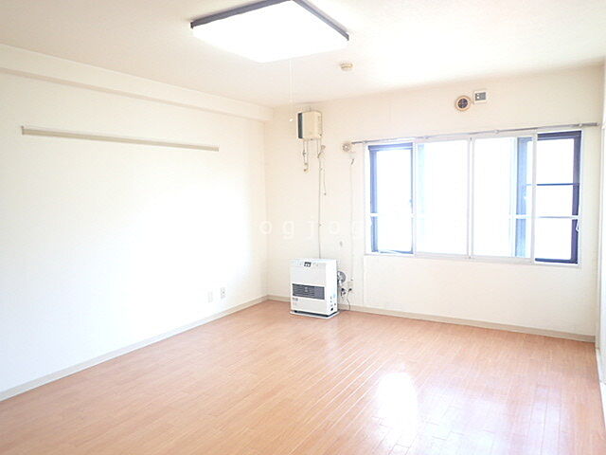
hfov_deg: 69.4
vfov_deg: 54.9
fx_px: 438
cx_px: 303
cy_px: 228
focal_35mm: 25
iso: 250
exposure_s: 1/30
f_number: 2
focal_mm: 4.5
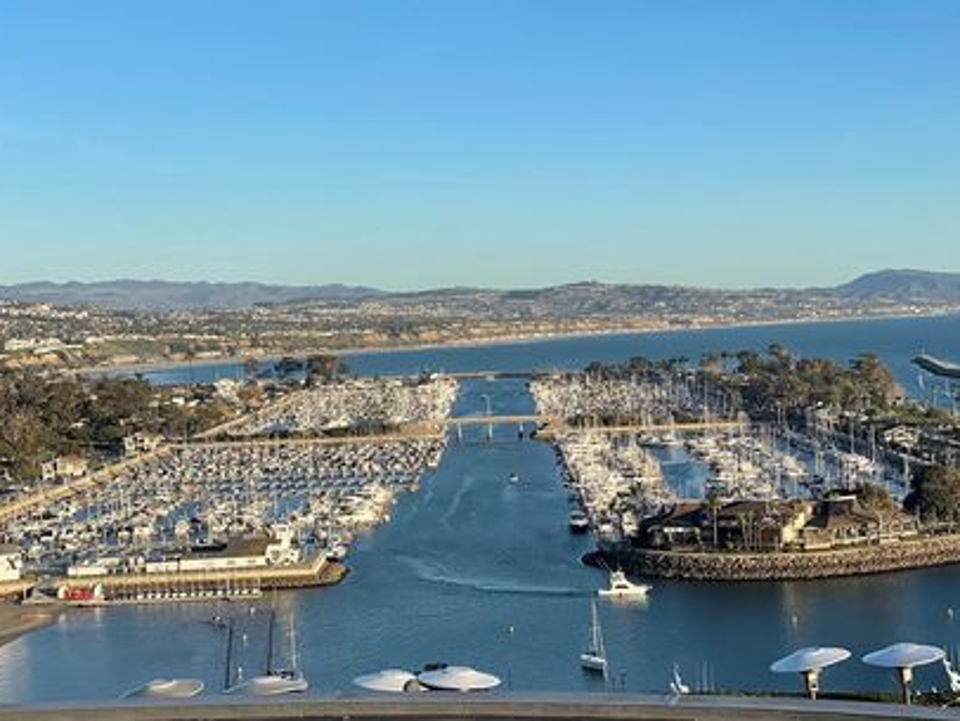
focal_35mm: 64
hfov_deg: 30.2
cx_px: 575
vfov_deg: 23.0
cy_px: 368
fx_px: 1776
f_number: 2
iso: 25
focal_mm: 6
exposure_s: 1/1229
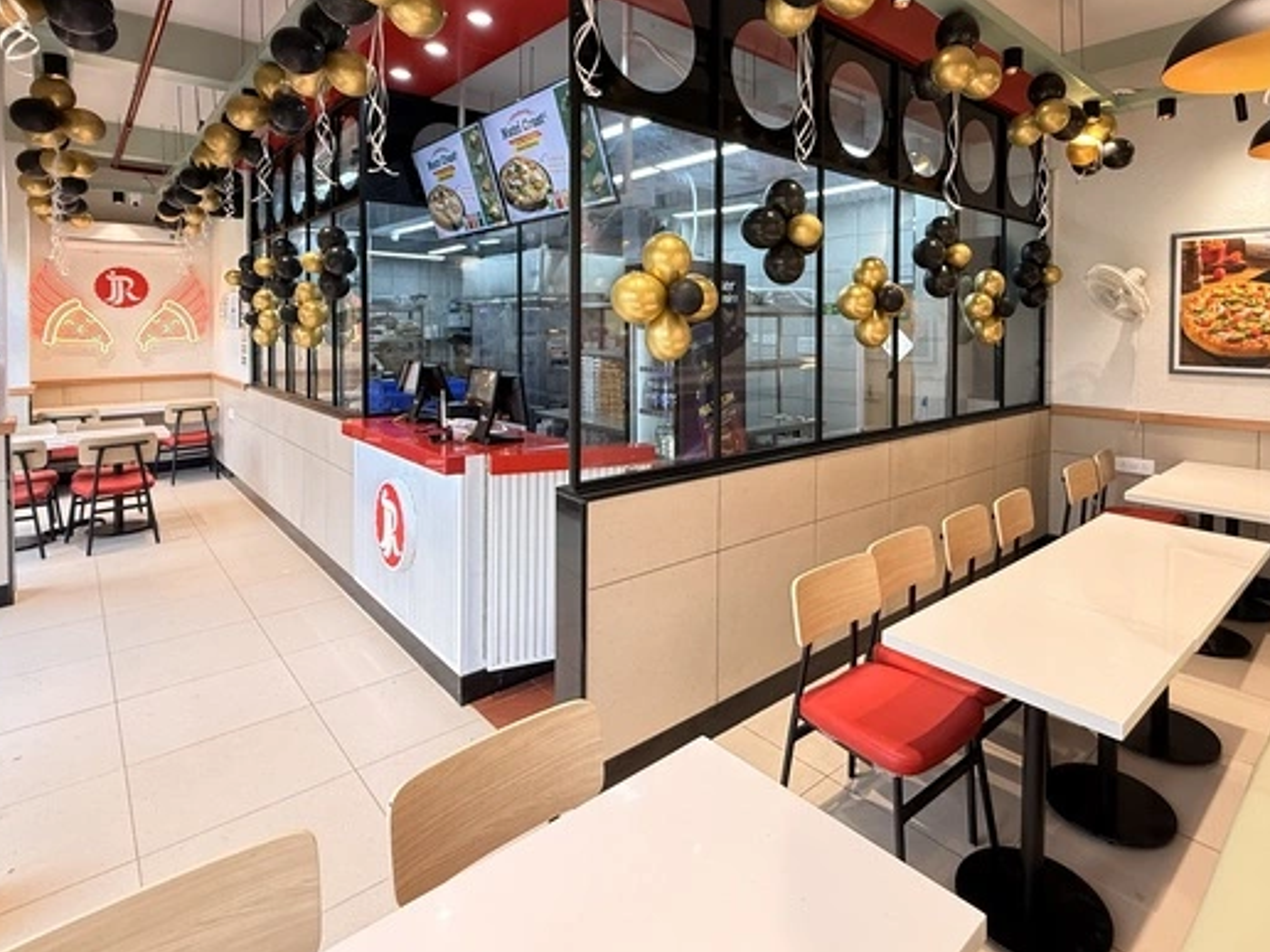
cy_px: 338
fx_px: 697
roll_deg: -0.1
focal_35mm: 19
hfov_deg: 84.1
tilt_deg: -1.1
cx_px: 726
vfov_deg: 67.3
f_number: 2.2
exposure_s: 1/100
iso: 125
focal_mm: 2.22
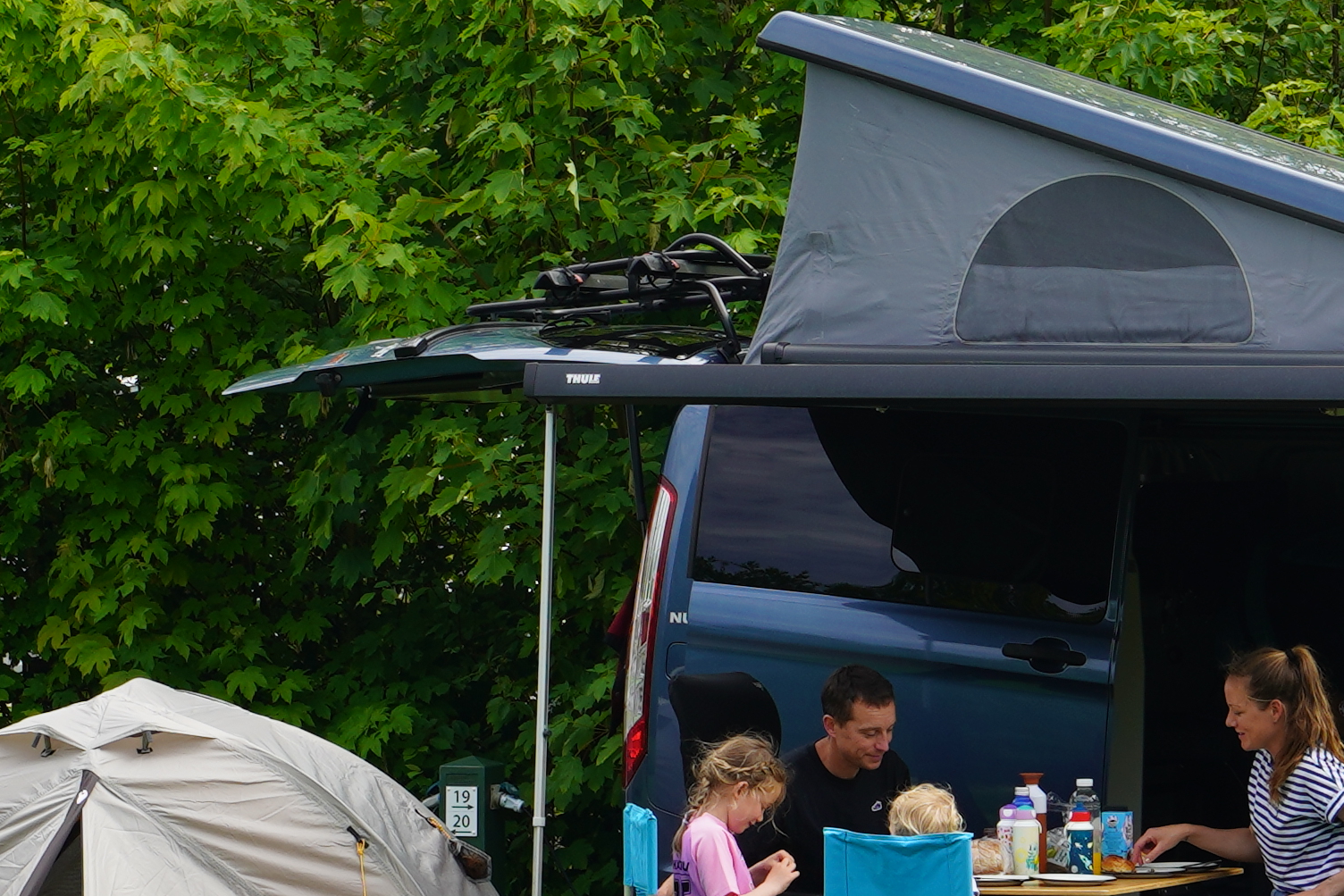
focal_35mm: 185
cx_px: 1155
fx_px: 6907
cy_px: 472
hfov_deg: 11.1
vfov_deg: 7.4
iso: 100
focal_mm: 35
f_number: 8
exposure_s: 1/125
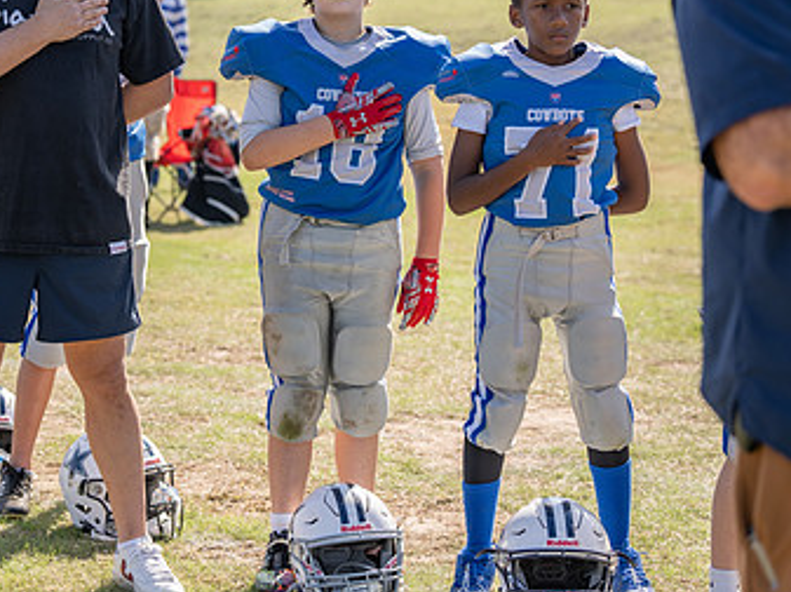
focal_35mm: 116
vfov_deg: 12.7
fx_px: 2648
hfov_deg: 16.9
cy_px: 140
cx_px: 232
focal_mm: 70
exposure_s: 1/500
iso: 100
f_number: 3.5
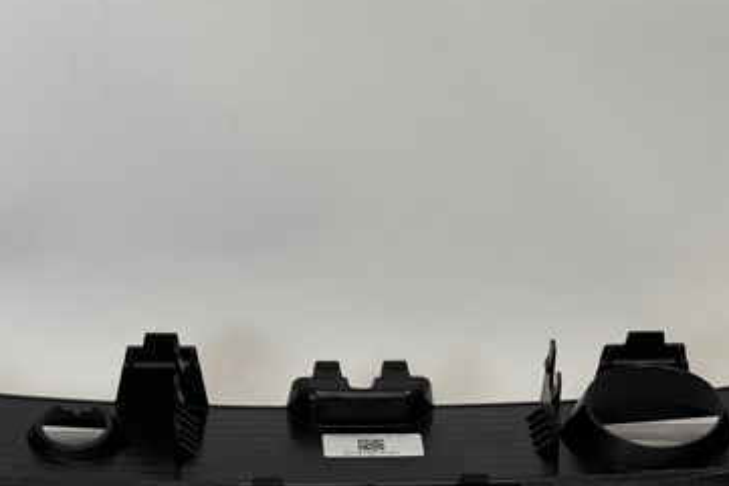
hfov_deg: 17.3
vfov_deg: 11.6
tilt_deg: -22.5
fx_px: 2390
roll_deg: -1.0
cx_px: 384
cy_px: 358
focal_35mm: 118
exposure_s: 1/100
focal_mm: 7.5
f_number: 2.2
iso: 160
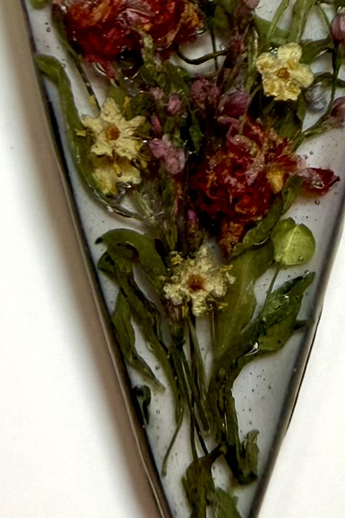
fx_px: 1094
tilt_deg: -68.0
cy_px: -23
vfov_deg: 25.1
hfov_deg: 17.9
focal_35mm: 76
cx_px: 140
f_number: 2.2
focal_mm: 2.22
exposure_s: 1/99
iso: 80
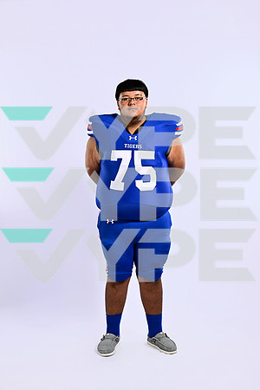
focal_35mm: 53
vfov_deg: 37.5
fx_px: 574
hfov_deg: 25.5
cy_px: 195
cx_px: 130
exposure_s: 1/200
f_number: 7.1
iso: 160
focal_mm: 53
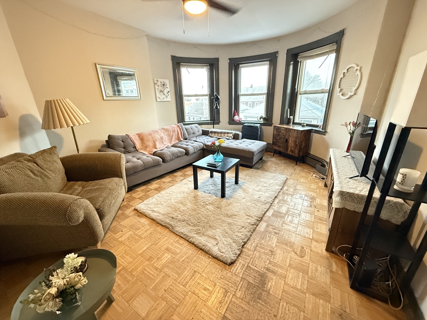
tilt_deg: -18.7
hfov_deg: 102.1
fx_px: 173
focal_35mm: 14
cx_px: 214
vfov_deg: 85.7
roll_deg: +1.5
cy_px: 160
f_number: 2.2
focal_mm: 2.22
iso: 1000
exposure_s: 1/40
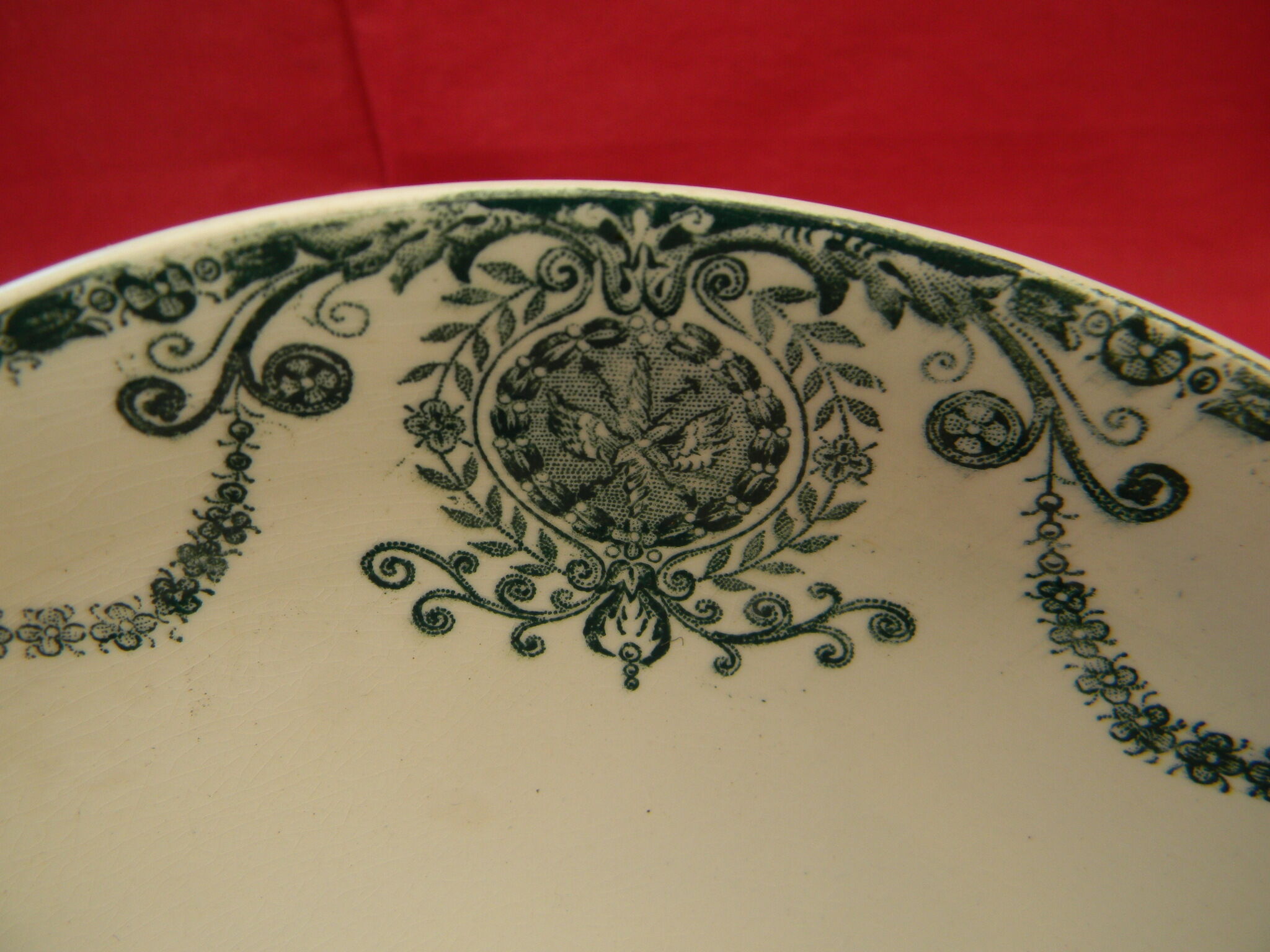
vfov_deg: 49.7
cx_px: 635
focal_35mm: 28
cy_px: 476
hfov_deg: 63.4
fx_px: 1027
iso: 80
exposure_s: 1/128
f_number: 3.5
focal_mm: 5
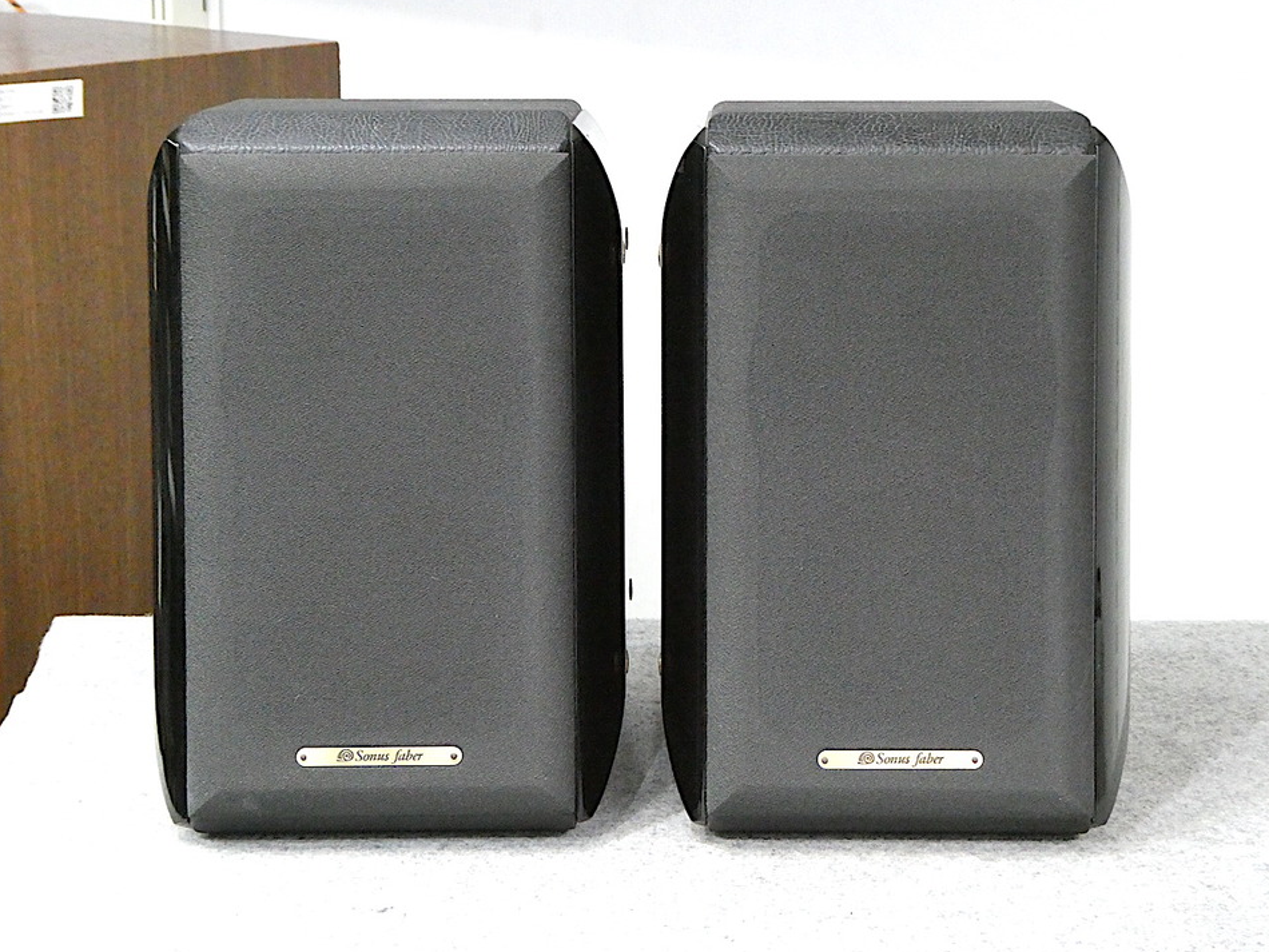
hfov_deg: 19.8
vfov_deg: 14.9
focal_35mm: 99
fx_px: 3630
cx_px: 639
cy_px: 478
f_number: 5
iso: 1600
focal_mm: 17.5
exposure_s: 1/30
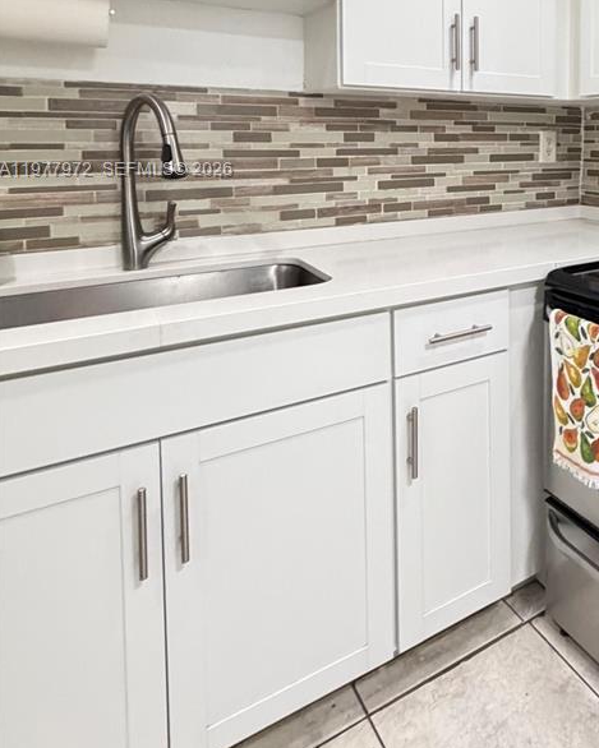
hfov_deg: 45.2
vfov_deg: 58.4
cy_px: 171
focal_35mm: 28
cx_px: 571
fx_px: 620
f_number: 2.2
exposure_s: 1/60
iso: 500
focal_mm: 2.22
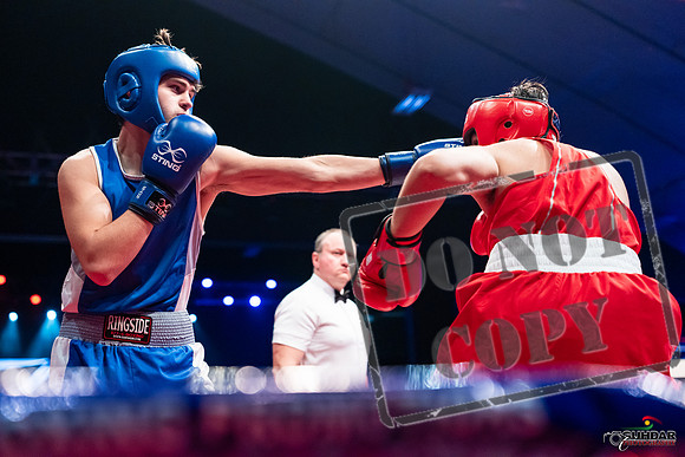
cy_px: 228
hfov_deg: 39.6
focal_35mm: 50
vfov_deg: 27.0
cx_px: 342
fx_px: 952
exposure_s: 1/1000
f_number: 2.8
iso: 4000
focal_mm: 50
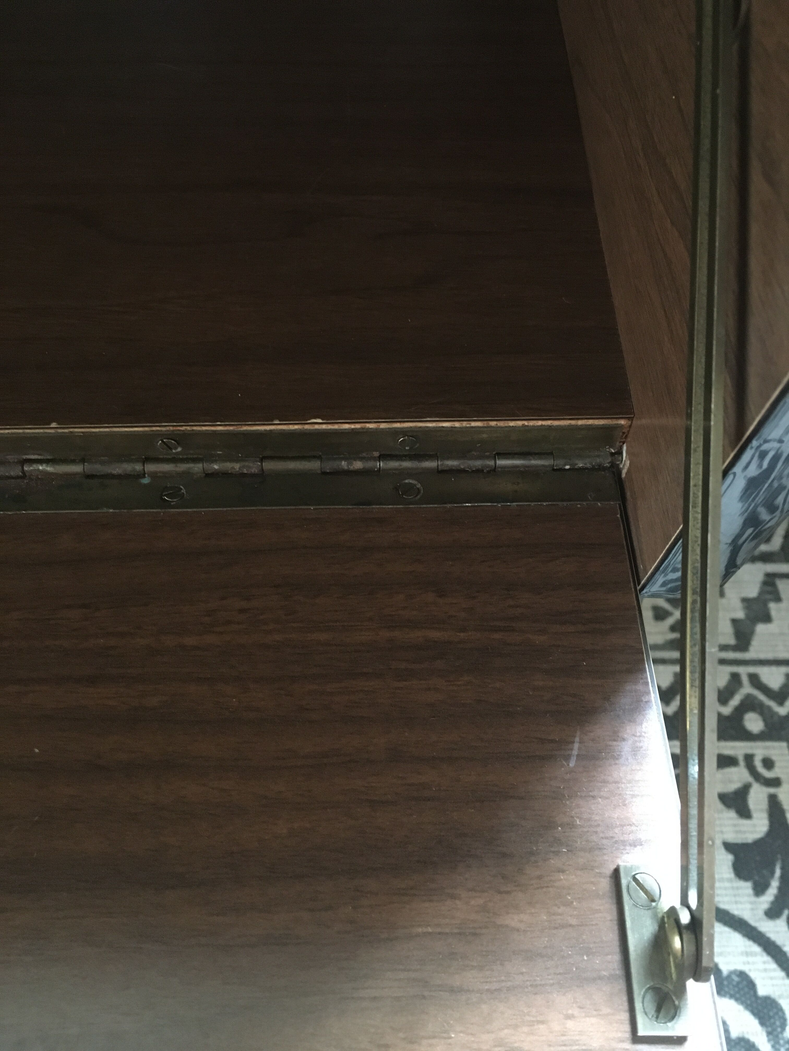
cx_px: 394
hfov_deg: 48.2
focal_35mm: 29
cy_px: 526
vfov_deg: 61.7
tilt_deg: -56.3
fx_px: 881
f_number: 2.2
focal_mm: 4.15
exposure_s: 1/17
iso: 500
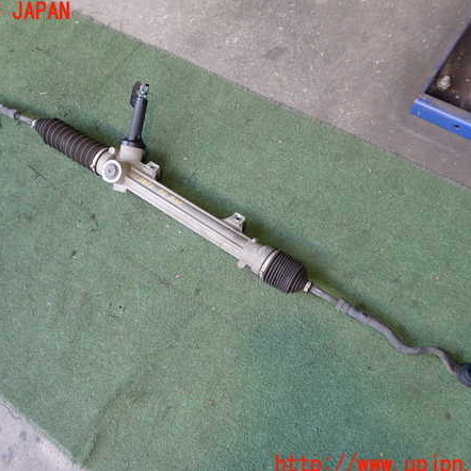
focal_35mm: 36
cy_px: 239
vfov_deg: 46.0
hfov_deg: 45.9
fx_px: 554
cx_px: 196
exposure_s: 1/50
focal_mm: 5.4
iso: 200
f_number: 2.3
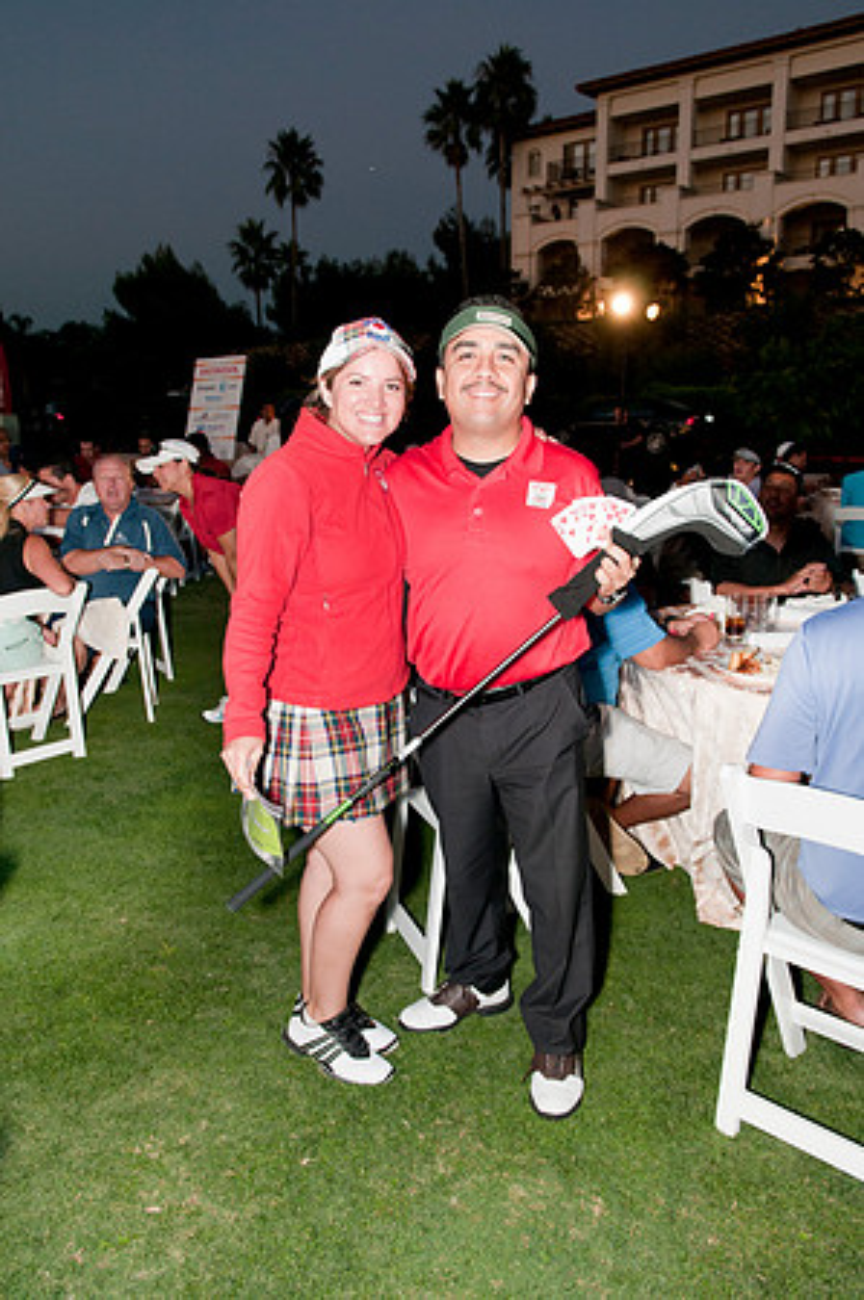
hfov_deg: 45.6
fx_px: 1028
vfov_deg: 64.6
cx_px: 432
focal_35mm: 28
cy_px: 650
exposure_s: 1/60
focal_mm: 19
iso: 200
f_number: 5
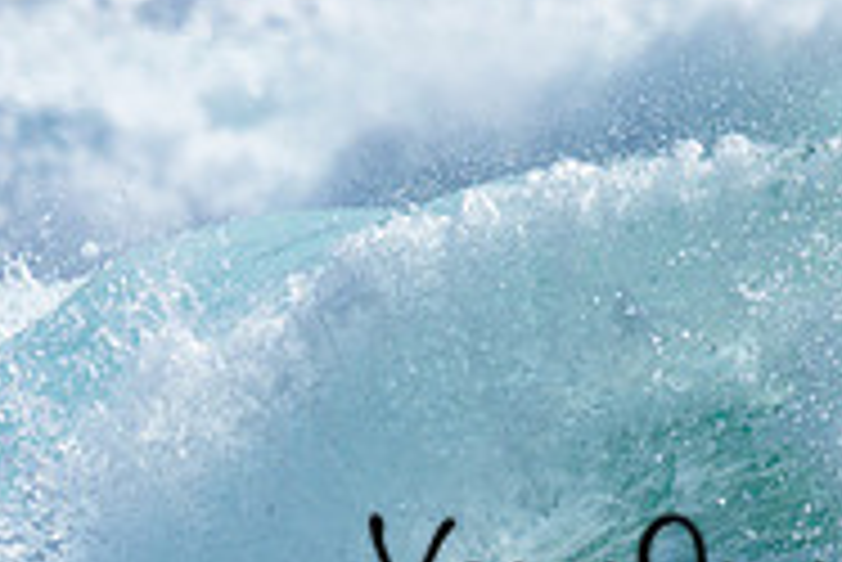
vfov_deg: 0.4
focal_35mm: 3404
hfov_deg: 0.6
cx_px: 345
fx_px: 79675
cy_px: 221
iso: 160
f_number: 6.3
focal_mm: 800
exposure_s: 1/2000
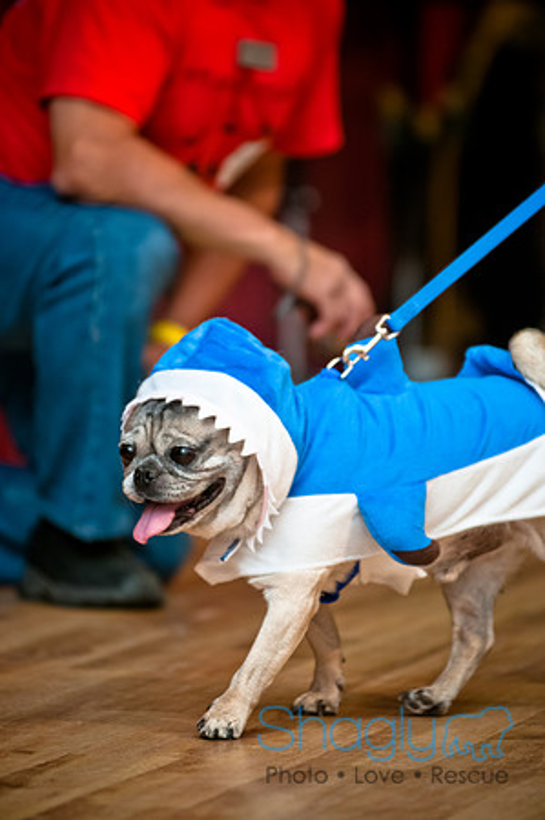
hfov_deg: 4.6
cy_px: 410
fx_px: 6828
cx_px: 272
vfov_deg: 6.9
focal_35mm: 300
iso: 200
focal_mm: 200
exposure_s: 1/200
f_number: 2.8
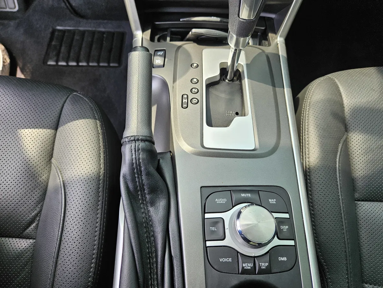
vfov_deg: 58.9
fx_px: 254
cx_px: 192
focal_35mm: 23
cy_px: 144
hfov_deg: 73.9
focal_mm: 5.4
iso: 50
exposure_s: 1/120
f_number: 1.8
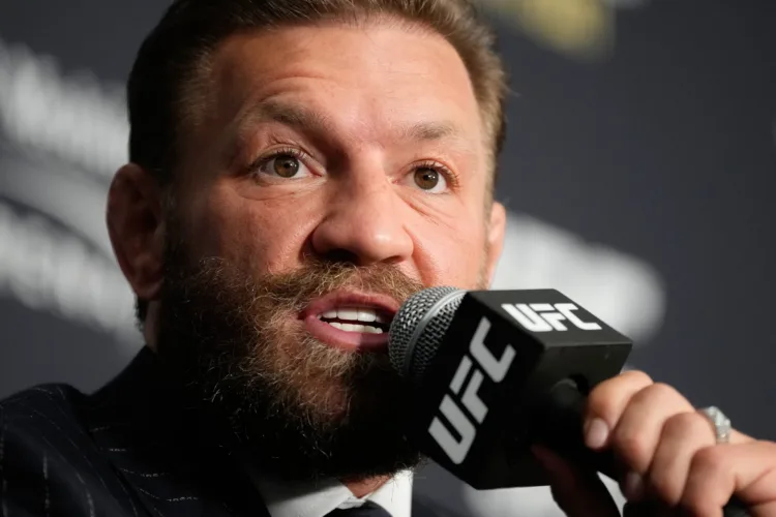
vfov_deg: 4.6
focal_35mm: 300
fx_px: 6466
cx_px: 388
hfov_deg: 6.9
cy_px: 258
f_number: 2.8
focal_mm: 200
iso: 3200
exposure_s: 1/500
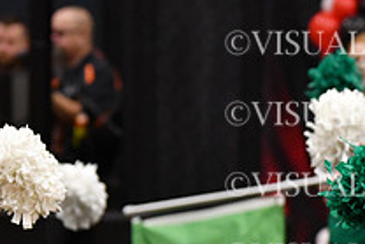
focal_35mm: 543
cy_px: 291
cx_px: 479
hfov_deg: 3.8
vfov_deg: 2.5
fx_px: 5509
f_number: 2.8
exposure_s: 1/800
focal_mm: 130
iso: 4000
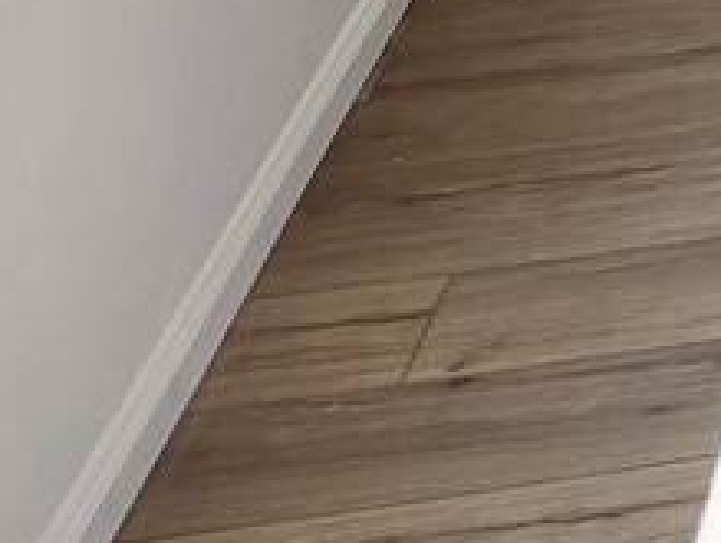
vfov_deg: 7.3
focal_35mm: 175
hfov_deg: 8.4
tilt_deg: -7.6
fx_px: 3651
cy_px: -1208
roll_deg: +1.2
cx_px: 2519
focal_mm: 6.76
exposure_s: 1/504
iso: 100
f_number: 1.78
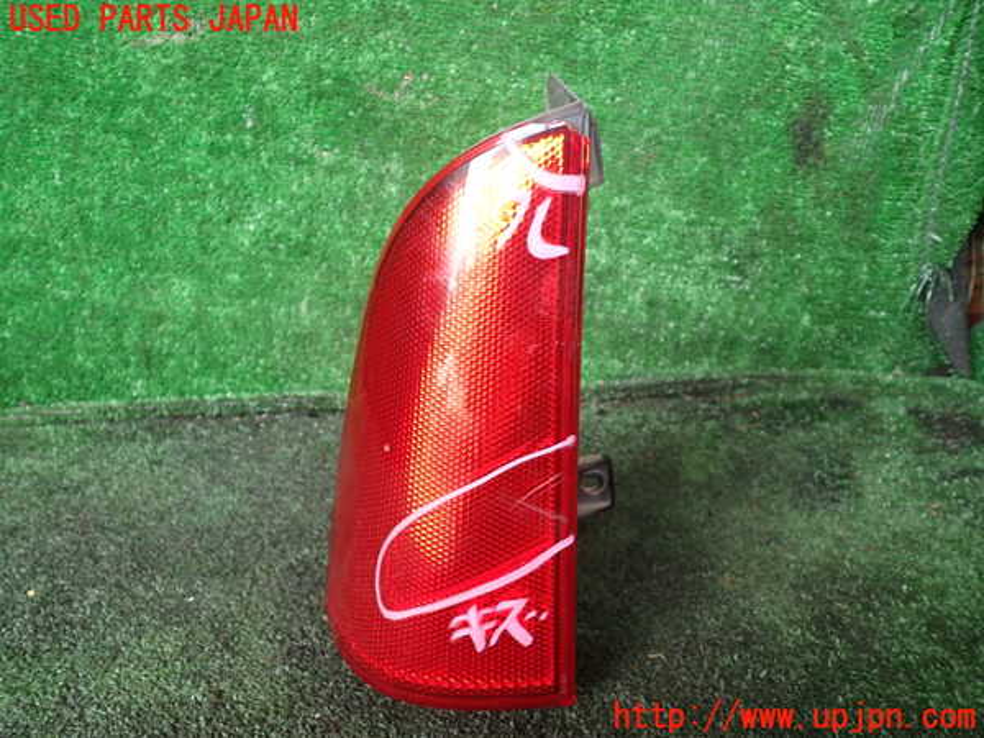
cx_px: 492
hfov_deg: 60.0
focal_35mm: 30
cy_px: 369
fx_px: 853
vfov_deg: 46.8
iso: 200
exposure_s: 1/60
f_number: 2.3
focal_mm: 5.4
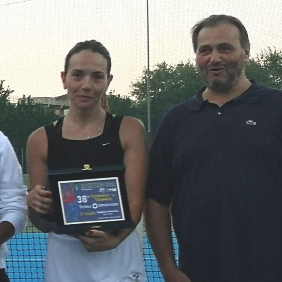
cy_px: 231
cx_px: -118
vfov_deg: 12.0
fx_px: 1336
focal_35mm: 145
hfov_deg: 11.6
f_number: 1.6
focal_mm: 3.95
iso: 50
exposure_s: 1/169
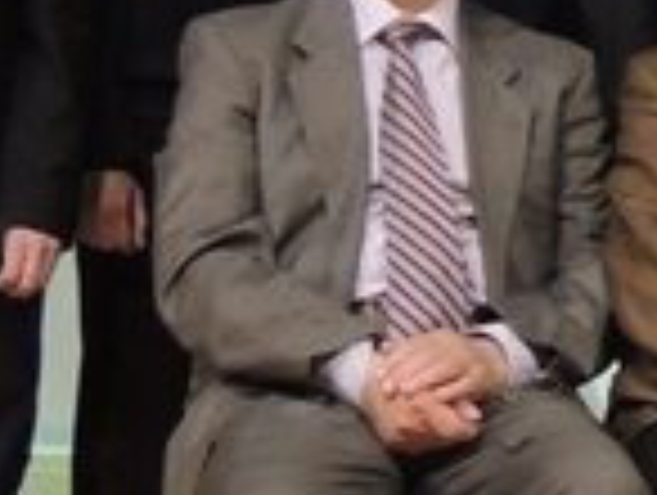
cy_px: -171
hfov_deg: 8.1
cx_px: 1422
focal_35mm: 231
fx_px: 4392
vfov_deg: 6.4
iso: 400
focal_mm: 5.8
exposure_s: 1/25
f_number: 3.2
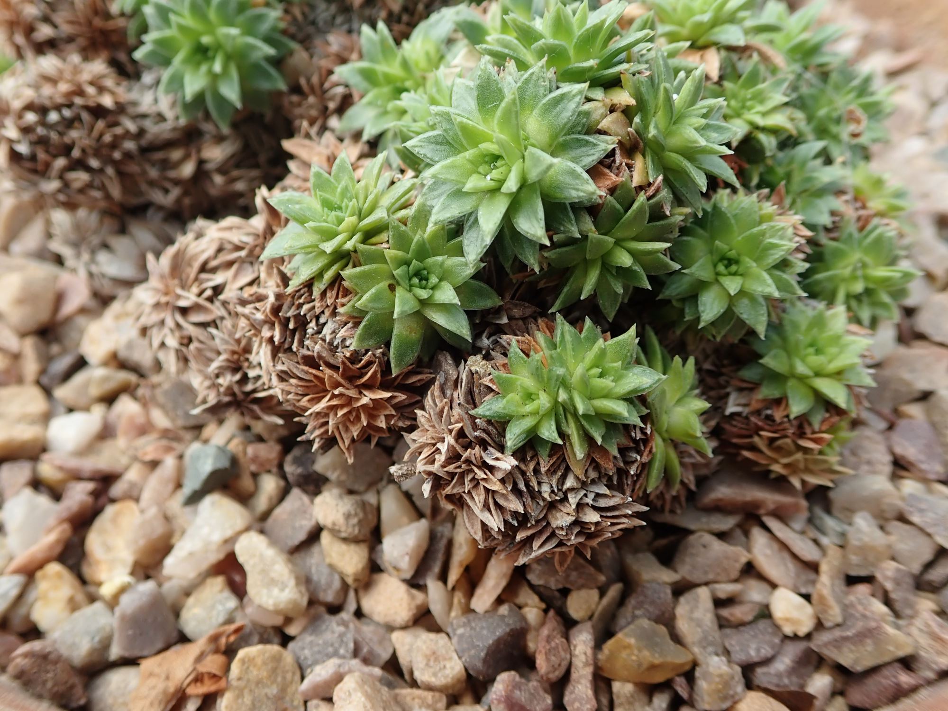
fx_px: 822
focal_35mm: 30
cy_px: 356
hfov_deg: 60.0
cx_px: 474
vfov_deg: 46.8
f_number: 3.2
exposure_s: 1/200
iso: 100
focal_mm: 5.5
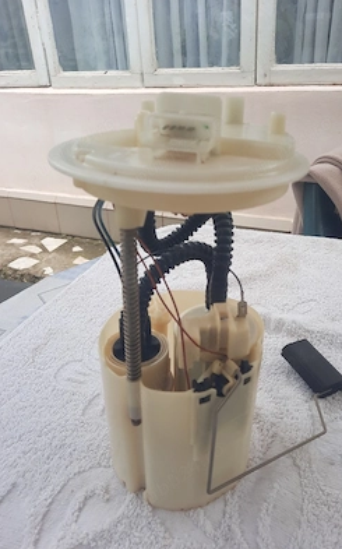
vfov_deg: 68.4
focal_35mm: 27
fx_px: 403
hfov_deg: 45.7
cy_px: 277
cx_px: 207
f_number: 2
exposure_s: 1/357
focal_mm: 4.6
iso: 32
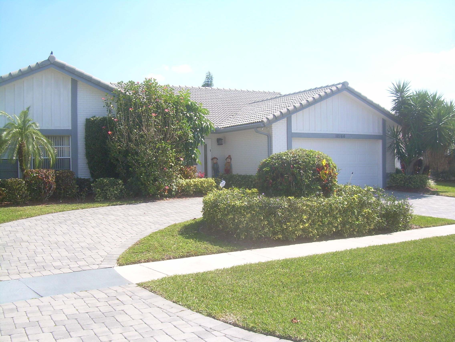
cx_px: 228
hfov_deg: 49.0
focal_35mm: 38
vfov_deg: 37.7
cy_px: 171
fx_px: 499
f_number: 4.6
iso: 50
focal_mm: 6.3
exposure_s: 1/250
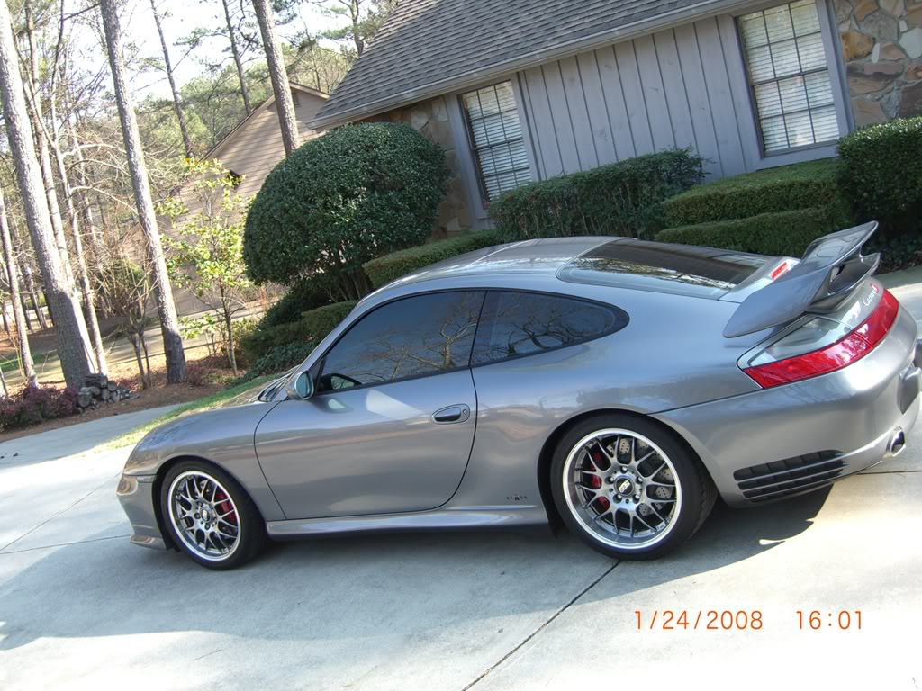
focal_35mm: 38
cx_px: 461
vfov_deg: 37.7
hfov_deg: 49.0
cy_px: 346
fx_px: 1012
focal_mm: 7.9
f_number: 2.8
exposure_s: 1/125
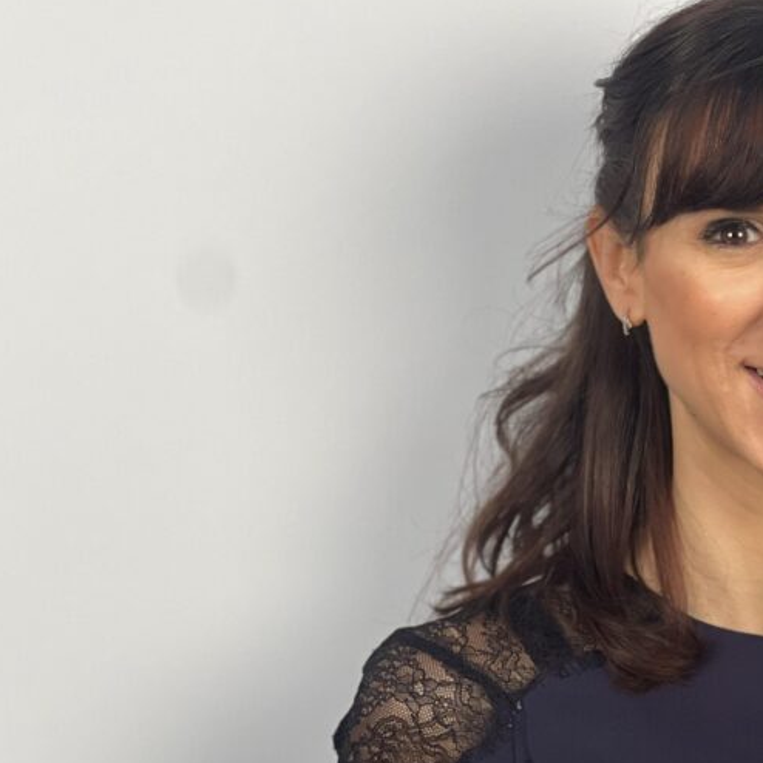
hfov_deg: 12.2
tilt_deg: -5.3
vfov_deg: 12.4
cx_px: 782
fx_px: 3516
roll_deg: -0.3
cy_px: 525
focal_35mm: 141
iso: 160
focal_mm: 9
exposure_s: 1/100
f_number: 2.8
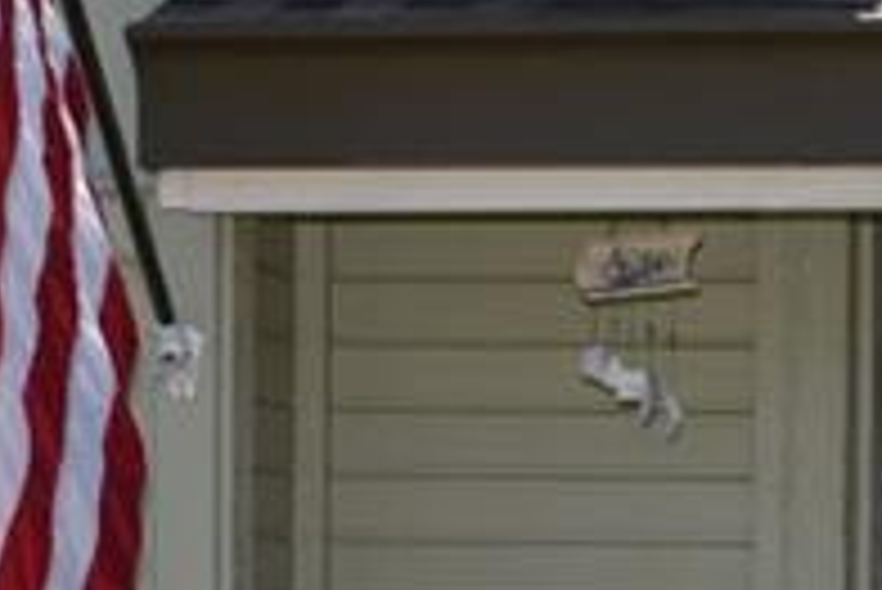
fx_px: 5075
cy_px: 989
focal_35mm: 207
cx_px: 1269
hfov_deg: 9.7
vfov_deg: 6.5
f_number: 8
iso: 100
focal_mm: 18
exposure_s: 1/200
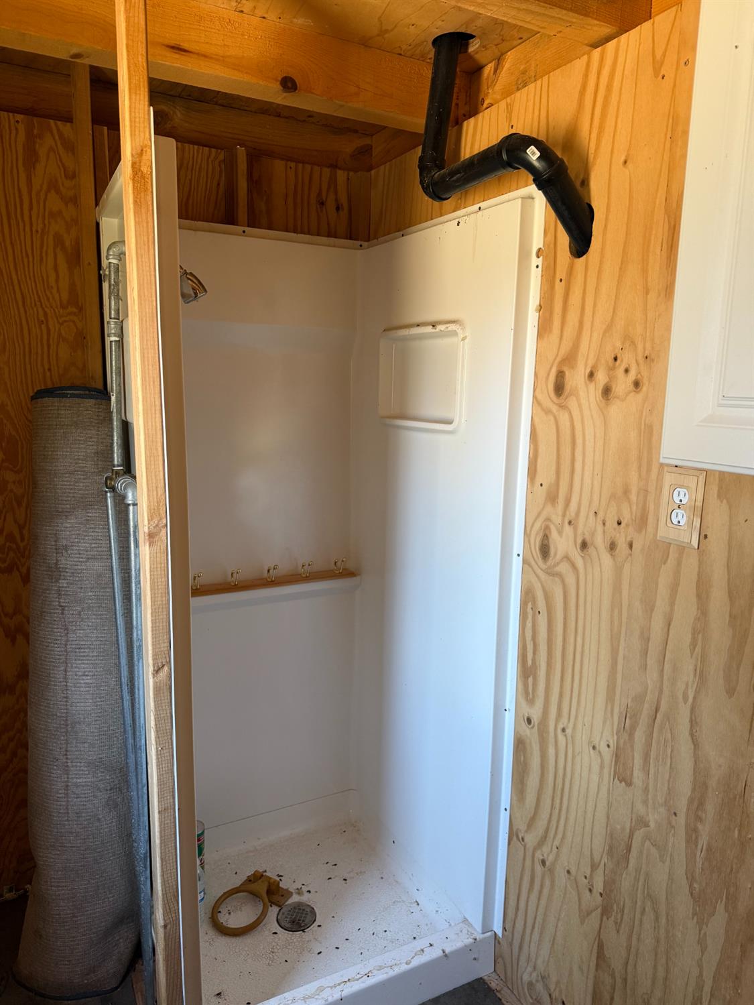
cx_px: 377
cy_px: 502
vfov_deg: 71.6
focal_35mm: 24
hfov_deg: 56.8
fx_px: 697
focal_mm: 6.76
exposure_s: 1/76
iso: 200
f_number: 1.78
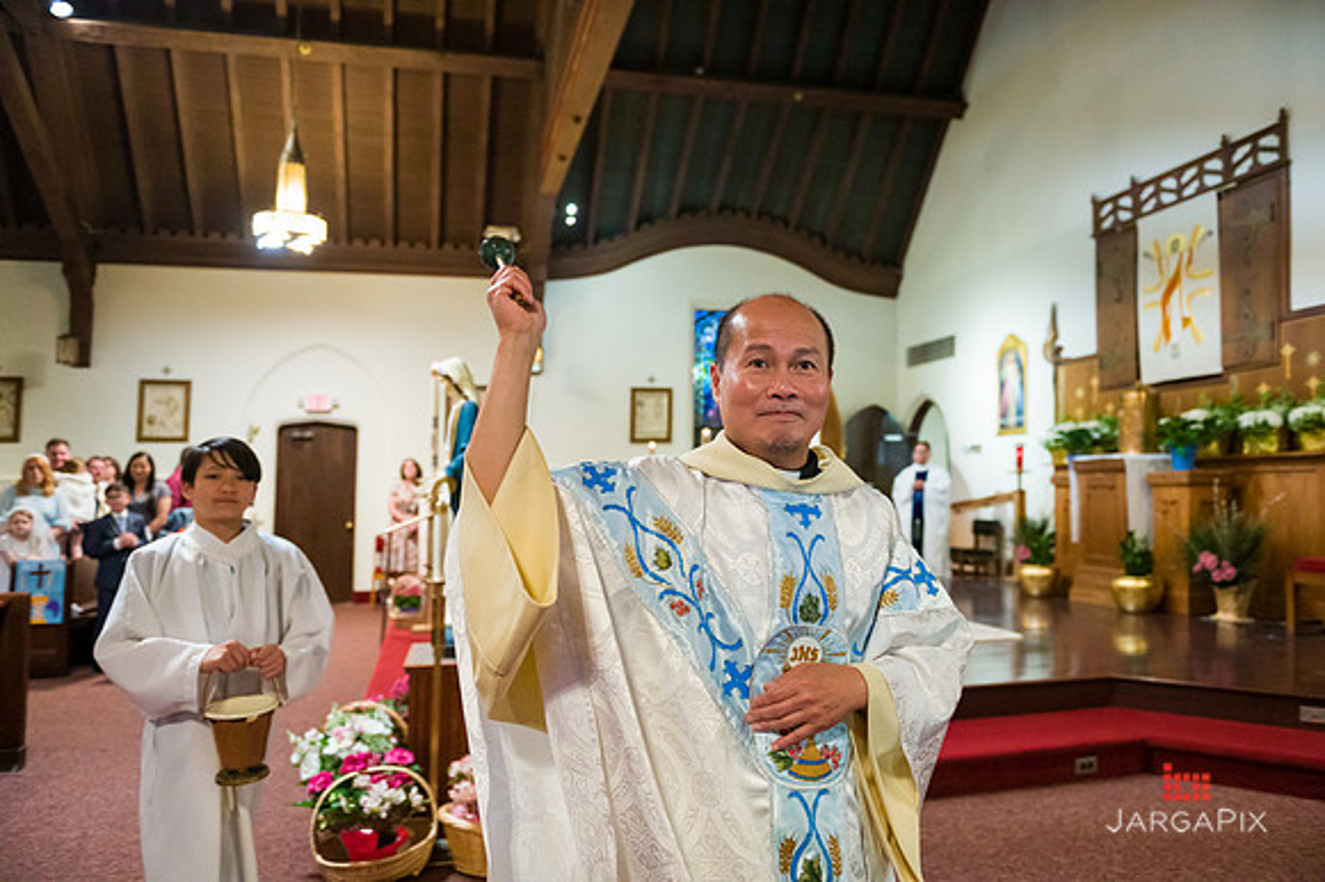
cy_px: 441
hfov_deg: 73.8
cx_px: 662
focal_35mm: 24
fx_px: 883
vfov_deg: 53.1
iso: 5000
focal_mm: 24
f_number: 3.2
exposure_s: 1/200
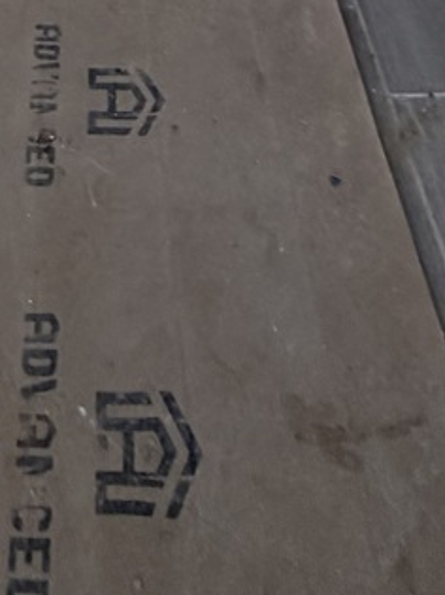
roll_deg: +0.5
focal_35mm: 64
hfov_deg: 22.6
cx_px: 83
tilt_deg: -5.2
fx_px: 1098
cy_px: -744
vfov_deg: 16.5
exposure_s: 1/121
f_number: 2.2
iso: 160
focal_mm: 2.22
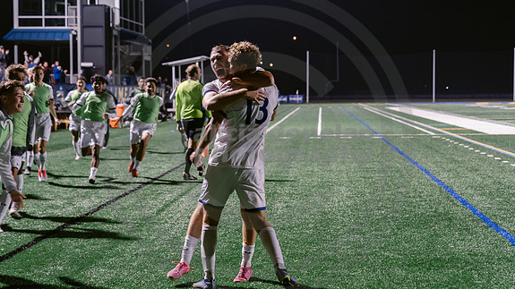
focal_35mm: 74
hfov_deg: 28.6
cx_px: 256
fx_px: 1010
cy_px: 143
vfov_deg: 16.3
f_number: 4
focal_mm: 70
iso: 2500
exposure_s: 1/125
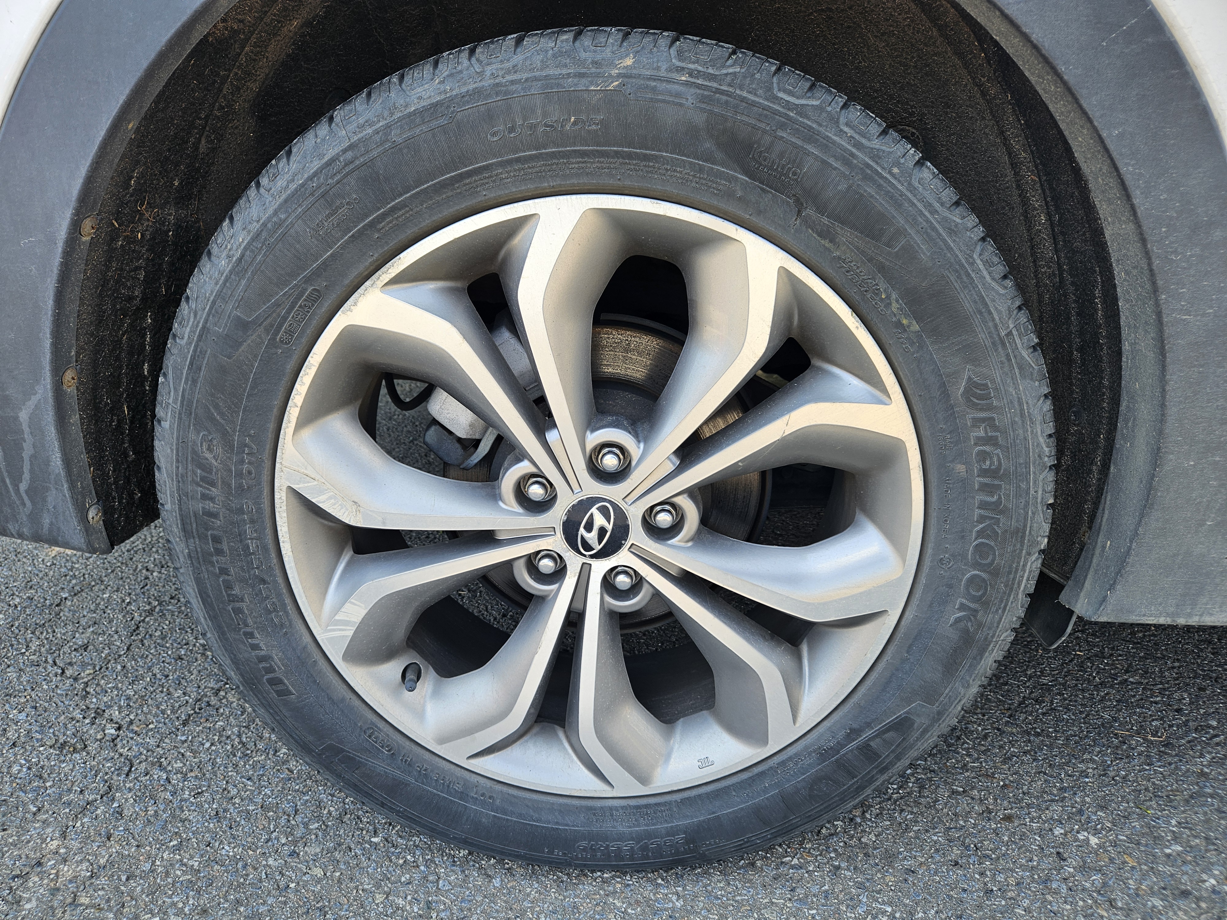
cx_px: 614
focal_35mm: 23
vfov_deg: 58.9
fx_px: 815
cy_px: 460
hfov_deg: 73.9
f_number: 1.8
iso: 25
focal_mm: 5.4
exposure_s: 1/208
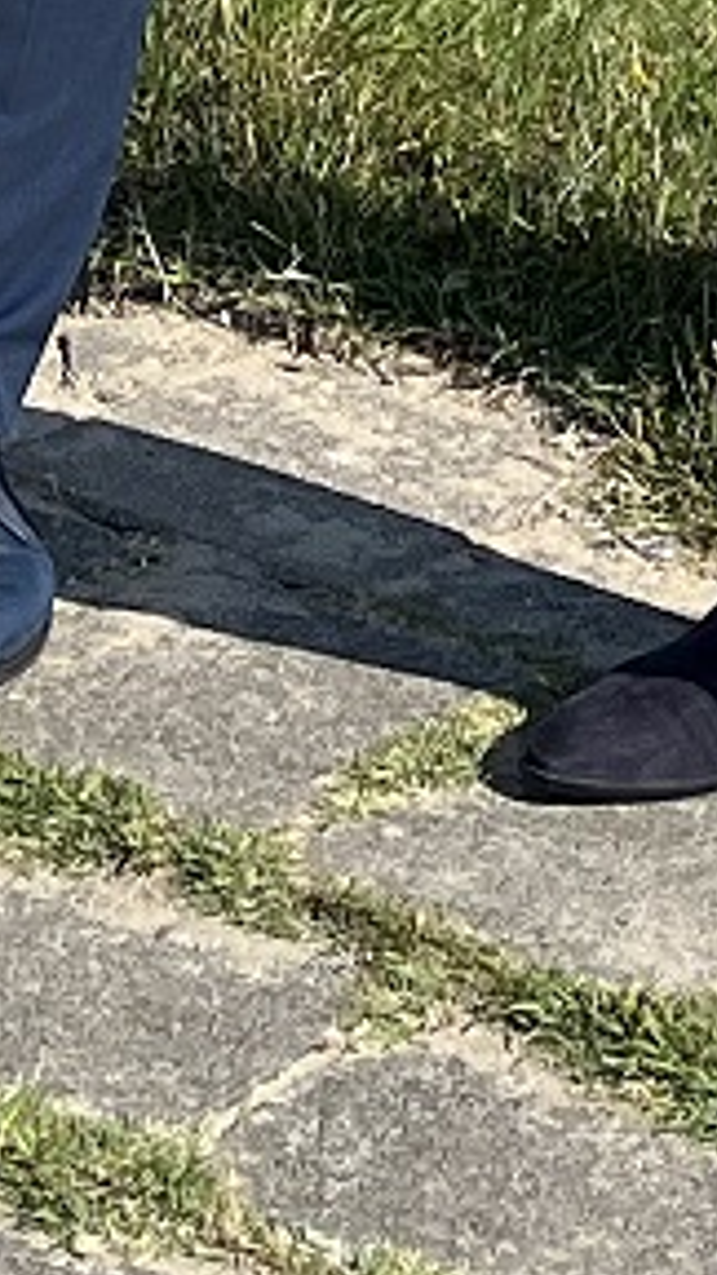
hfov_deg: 6.1
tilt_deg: -4.4
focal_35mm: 198
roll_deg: -0.6
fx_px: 6692
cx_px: 620
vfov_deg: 9.4
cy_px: -1992
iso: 50
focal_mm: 5.1
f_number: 1.6
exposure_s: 1/3311
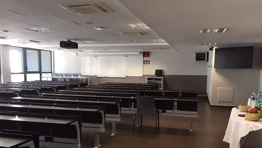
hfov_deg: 61.0
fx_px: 222
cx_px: 131
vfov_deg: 36.4
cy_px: 93
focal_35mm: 32
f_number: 2.2
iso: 64
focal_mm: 4.15
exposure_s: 1/33
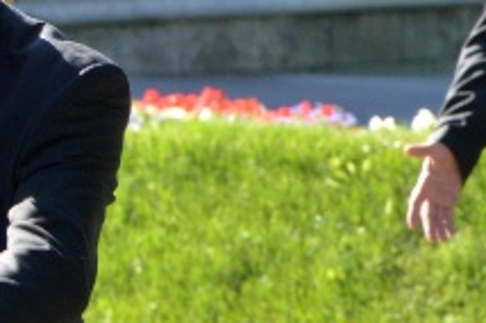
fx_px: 11913
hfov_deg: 2.3
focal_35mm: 884
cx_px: -847
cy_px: 223
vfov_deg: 1.6
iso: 125
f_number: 5.6
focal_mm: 105
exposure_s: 1/125
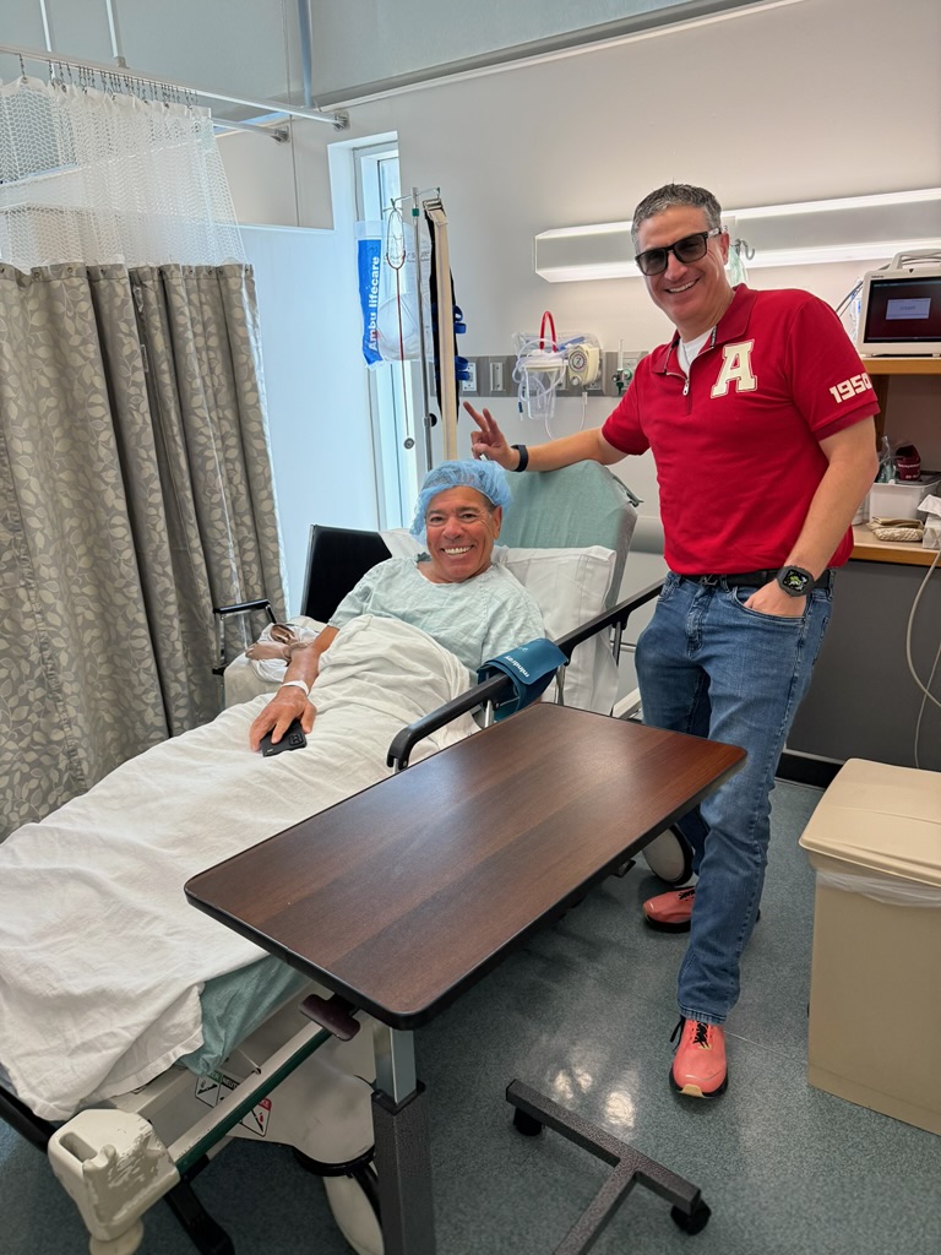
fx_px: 870
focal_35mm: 24
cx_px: 470
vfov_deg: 71.6
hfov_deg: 56.8
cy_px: 628
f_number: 1.78
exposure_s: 1/230
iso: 160
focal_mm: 6.76
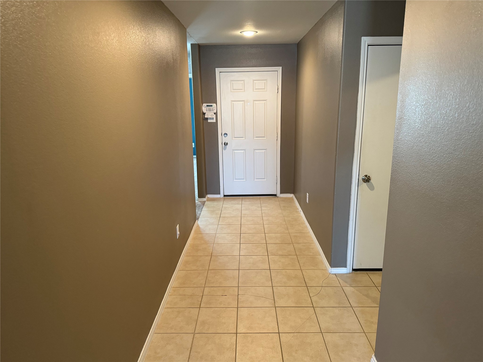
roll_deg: -0.8
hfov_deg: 71.6
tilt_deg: -12.5
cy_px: 181
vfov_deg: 56.8
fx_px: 335
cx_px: 242
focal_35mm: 24
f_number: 1.78
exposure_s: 1/60
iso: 400
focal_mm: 6.76
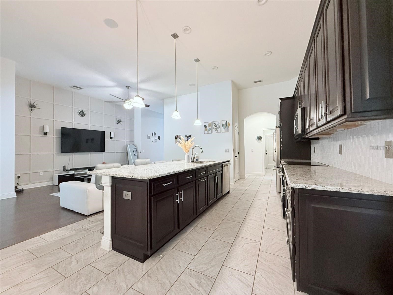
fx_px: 159
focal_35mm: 14
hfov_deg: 102.1
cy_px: 148
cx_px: 196
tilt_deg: +1.2
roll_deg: +0.2
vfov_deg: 85.7
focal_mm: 2.22
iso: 400
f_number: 2.2
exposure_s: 1/60
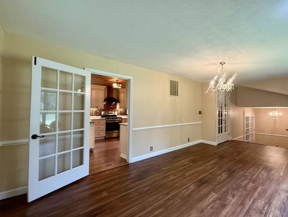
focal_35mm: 17
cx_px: 168
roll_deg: -0.7
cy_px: 107
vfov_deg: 74.8
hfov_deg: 90.2
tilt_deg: +2.3
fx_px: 142
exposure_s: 1/60
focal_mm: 2.22
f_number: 2.2
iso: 250
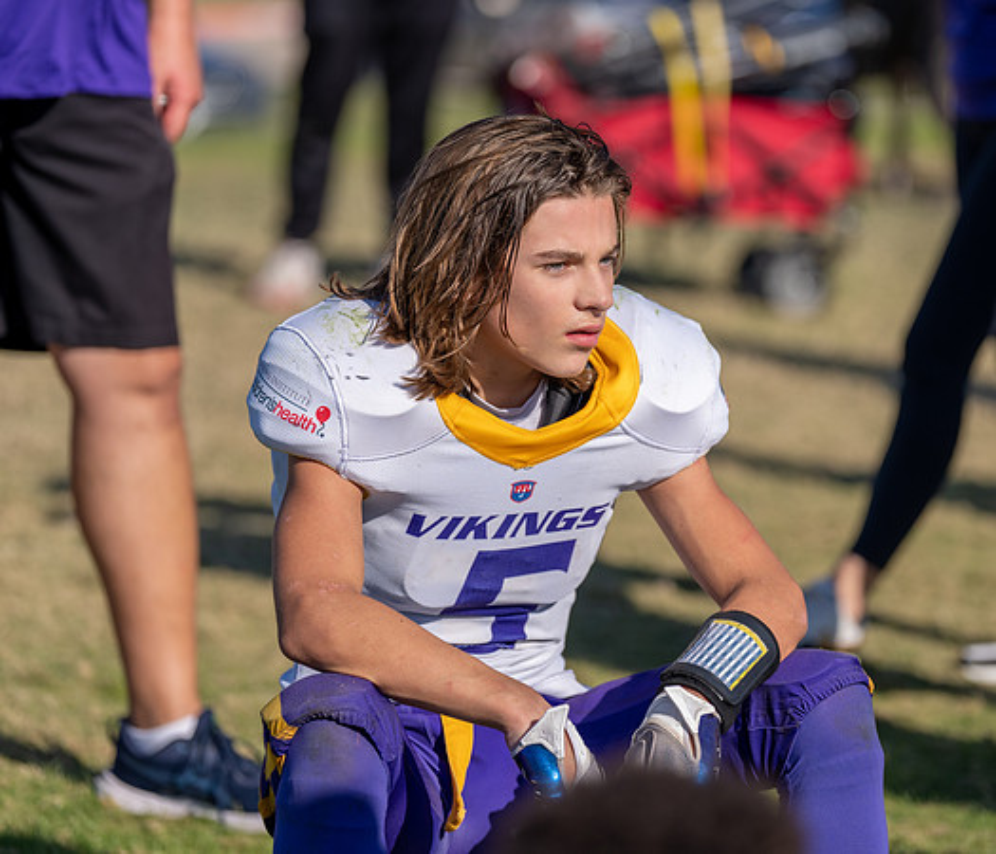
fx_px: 5246
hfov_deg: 10.8
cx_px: 563
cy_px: 409
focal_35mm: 173
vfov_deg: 9.3
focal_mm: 140
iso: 100
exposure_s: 1/2500
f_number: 2.8
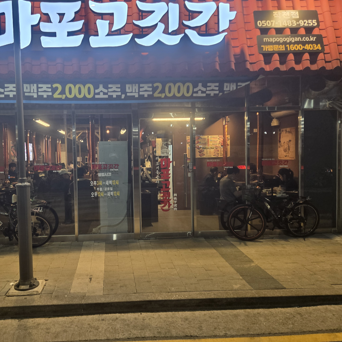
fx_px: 313
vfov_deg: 57.3
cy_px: 166
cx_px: 118
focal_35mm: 28
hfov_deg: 56.2
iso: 160
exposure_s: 1/120
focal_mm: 5.4
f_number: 1.8
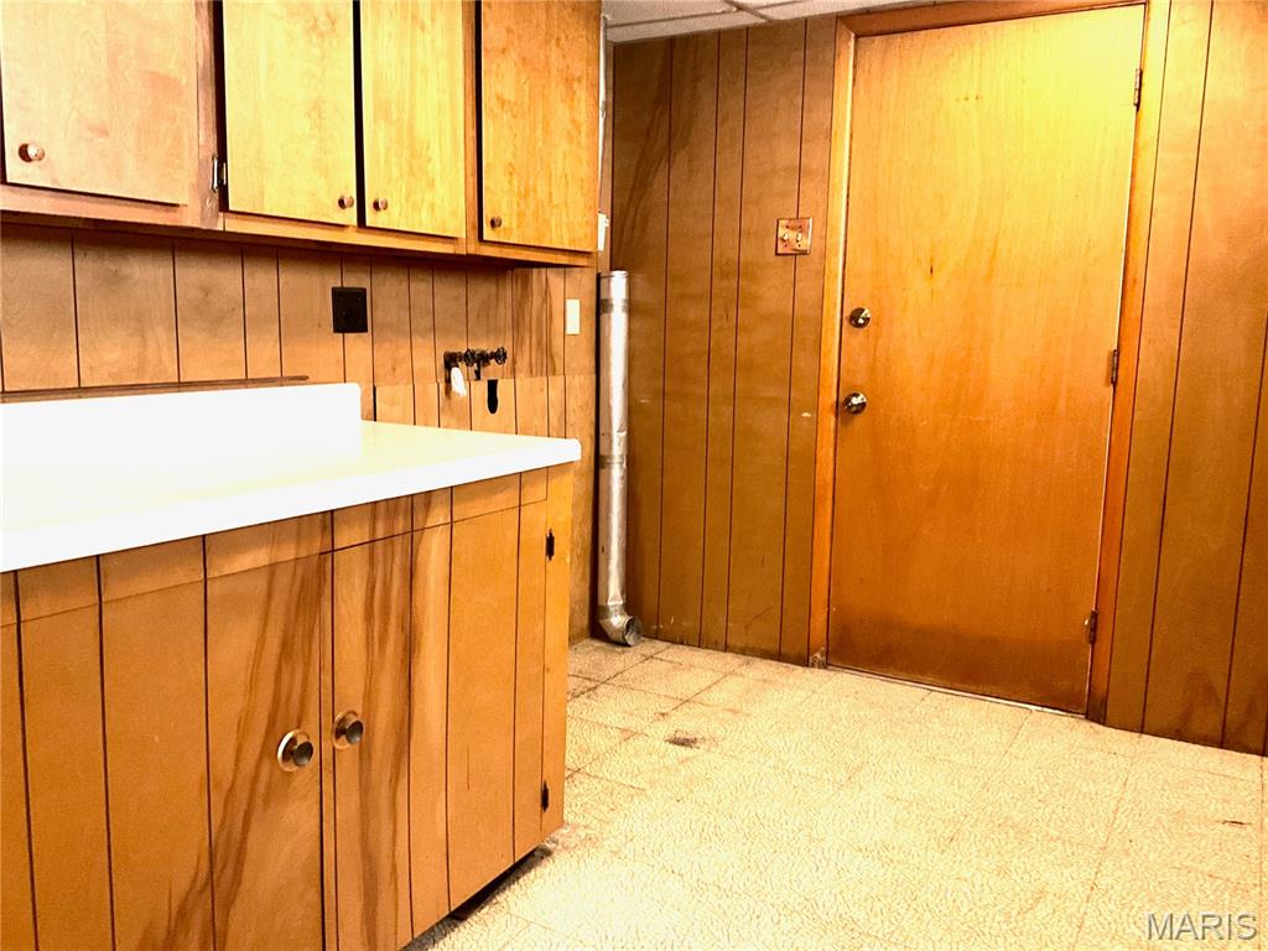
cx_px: 634
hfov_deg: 61.7
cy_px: 476
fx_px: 1062
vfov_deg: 48.2
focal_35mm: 29
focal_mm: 3
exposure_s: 1/30
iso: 250
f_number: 1.8
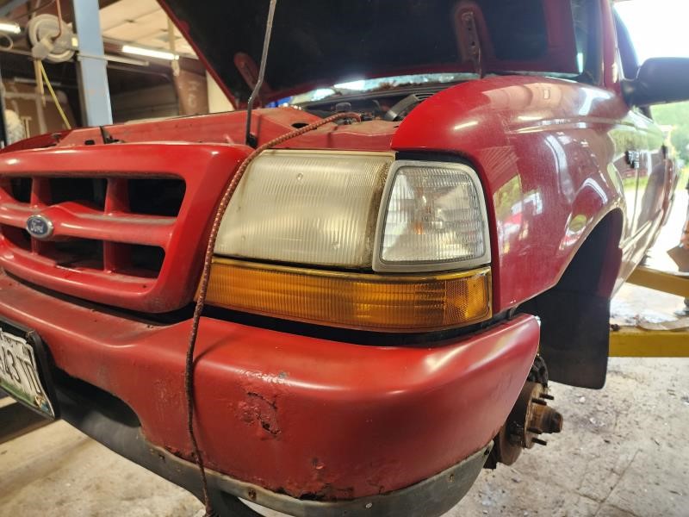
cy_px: 258
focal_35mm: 23
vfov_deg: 58.9
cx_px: 344
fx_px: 458
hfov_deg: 73.9
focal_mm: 6.4
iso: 320
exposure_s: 1/120
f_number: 1.8
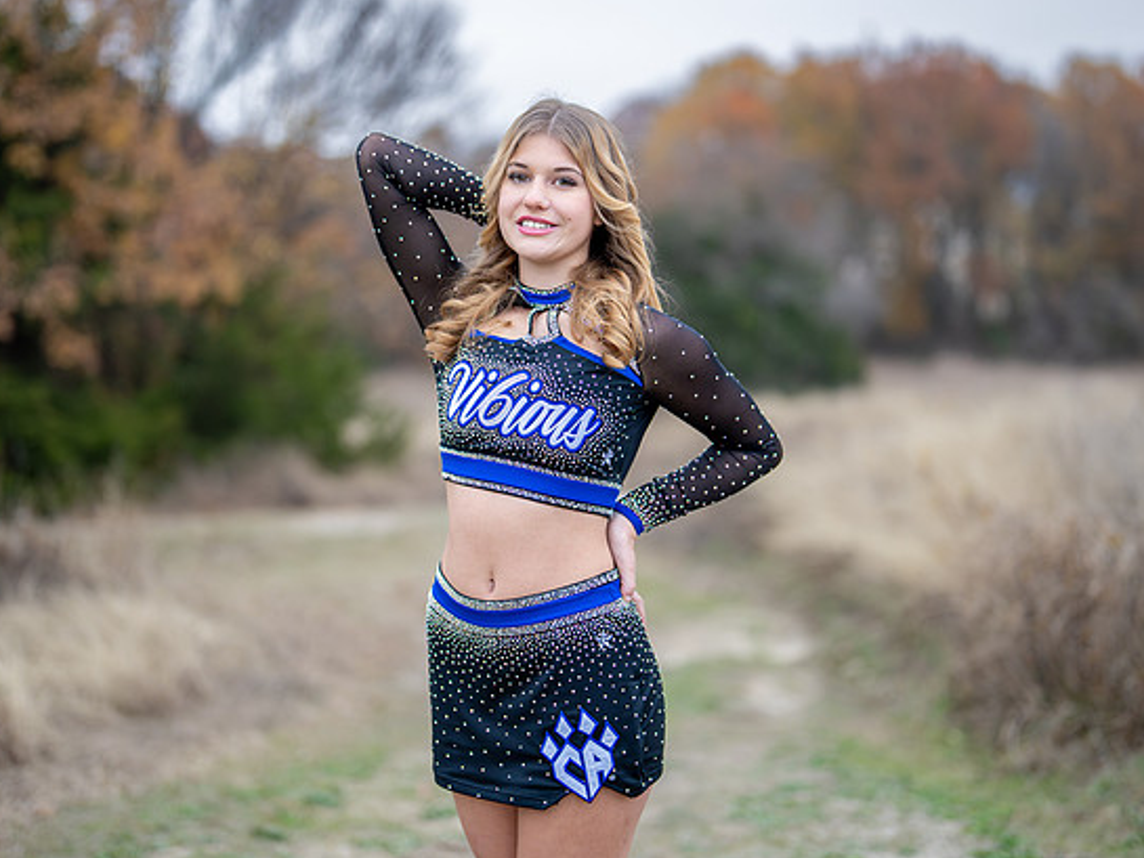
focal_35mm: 66
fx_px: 2182
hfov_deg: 29.4
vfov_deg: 22.2
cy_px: 354
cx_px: 560
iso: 400
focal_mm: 50
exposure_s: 1/1000
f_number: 1.2
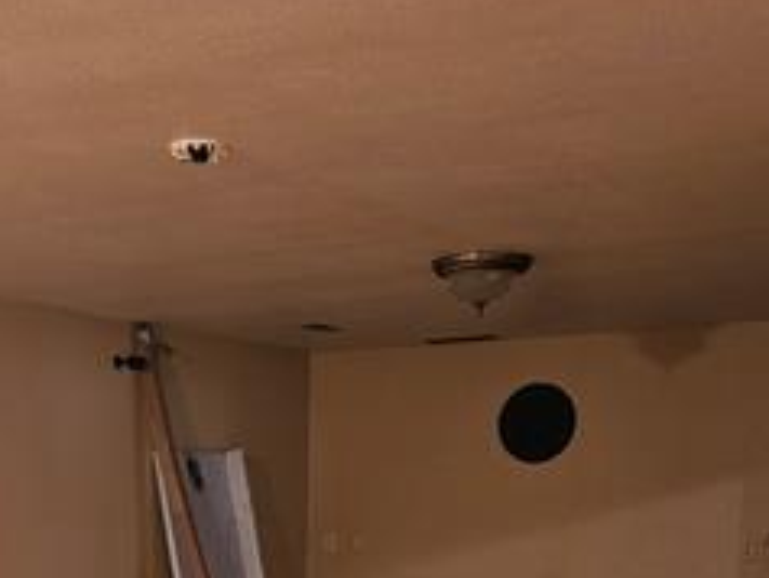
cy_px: 735
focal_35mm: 62
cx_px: 198
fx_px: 1378
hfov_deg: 30.7
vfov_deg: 21.6
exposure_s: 1/24
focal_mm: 5.4
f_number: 1.8
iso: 640
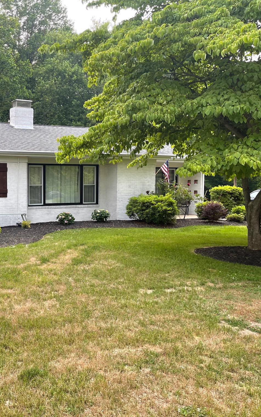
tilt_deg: -2.9
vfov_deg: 52.8
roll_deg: -0.1
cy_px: 208
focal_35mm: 37
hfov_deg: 32.1
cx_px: 9
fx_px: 421
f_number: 1.6
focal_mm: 5.1
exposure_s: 1/262
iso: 32
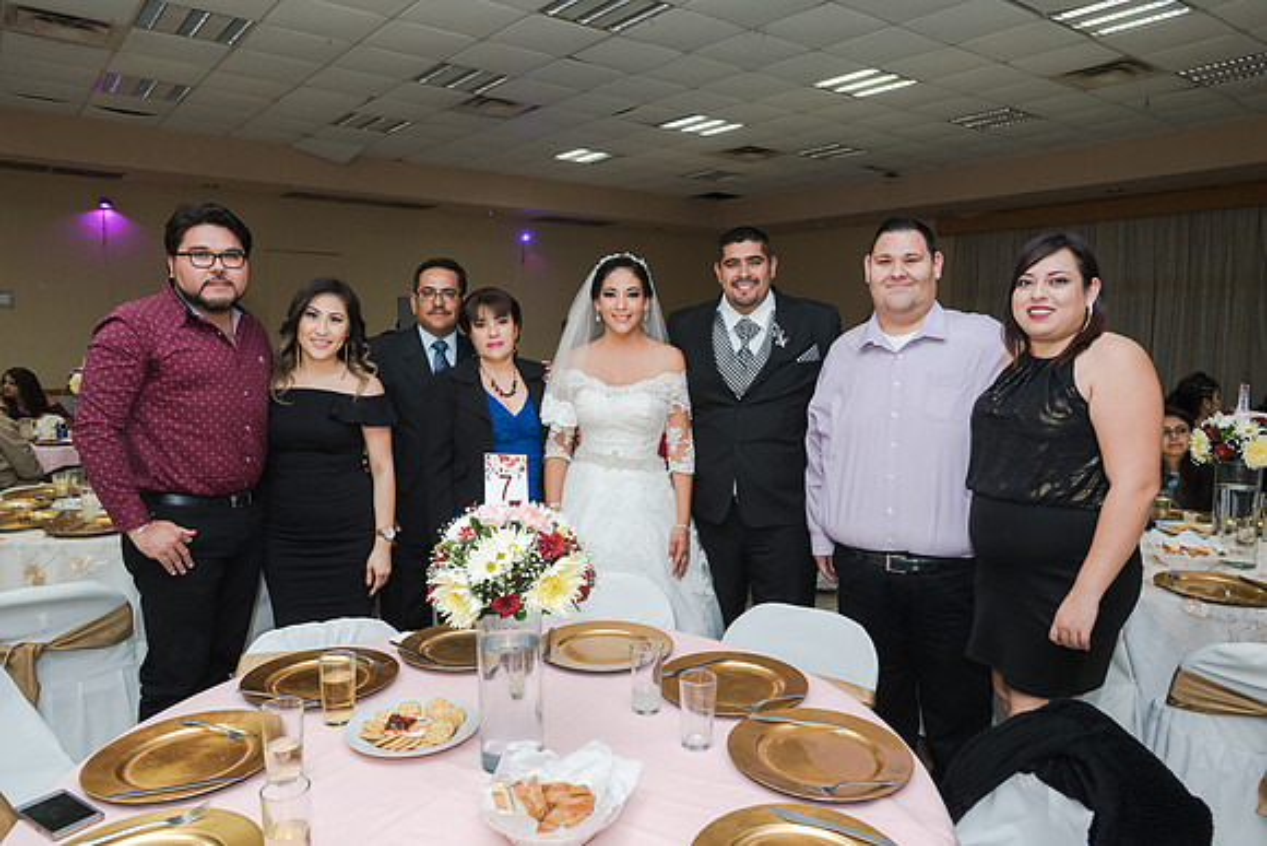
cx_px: 634
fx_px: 880
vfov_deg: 51.3
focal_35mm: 25
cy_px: 423
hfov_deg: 71.5
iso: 1600
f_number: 4
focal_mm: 25
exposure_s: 1/100
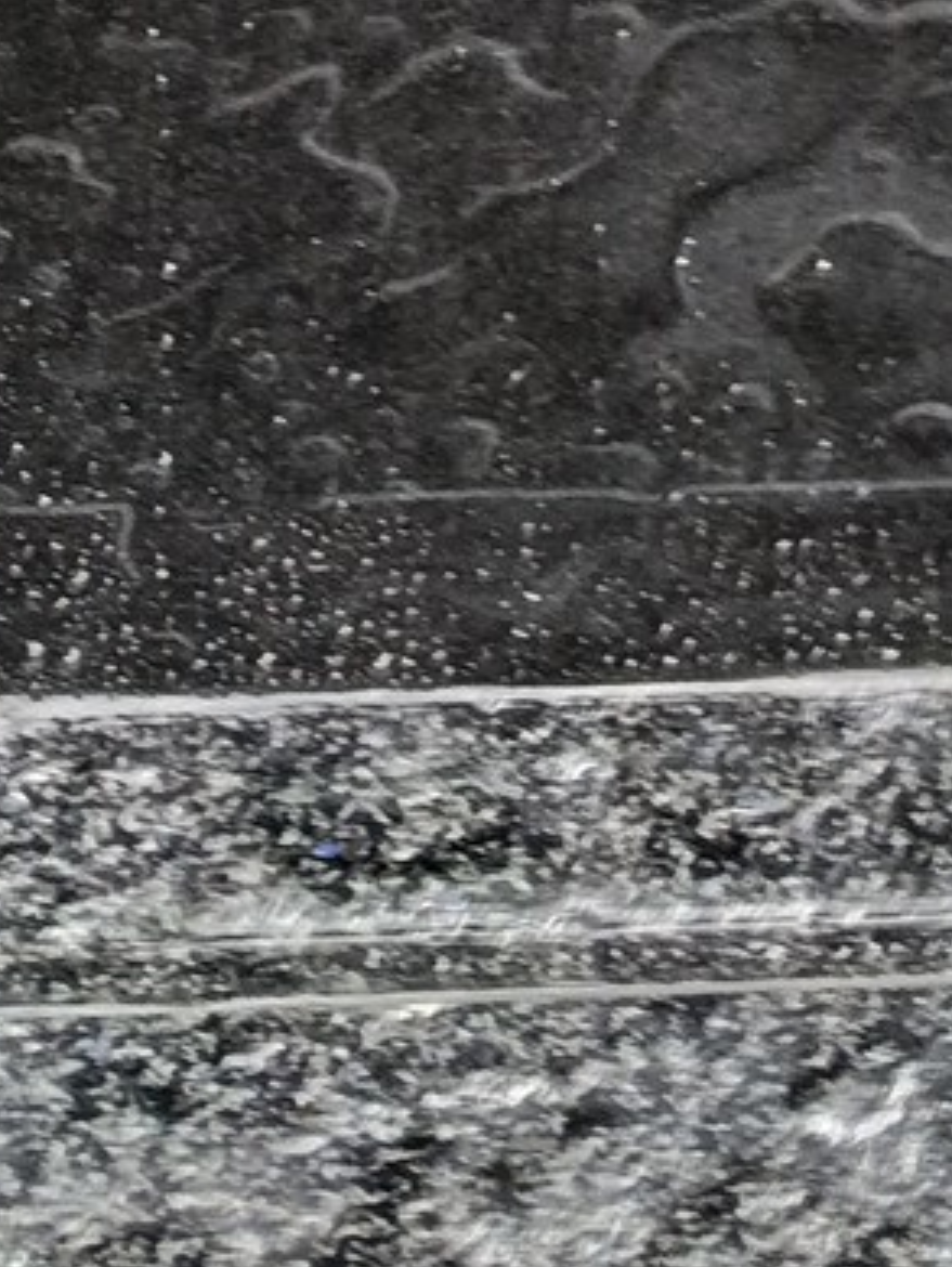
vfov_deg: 13.2
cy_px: -1488
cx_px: 1972
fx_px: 4505
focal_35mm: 123
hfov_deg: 10.9
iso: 104
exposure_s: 1/100
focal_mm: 5.24
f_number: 1.7
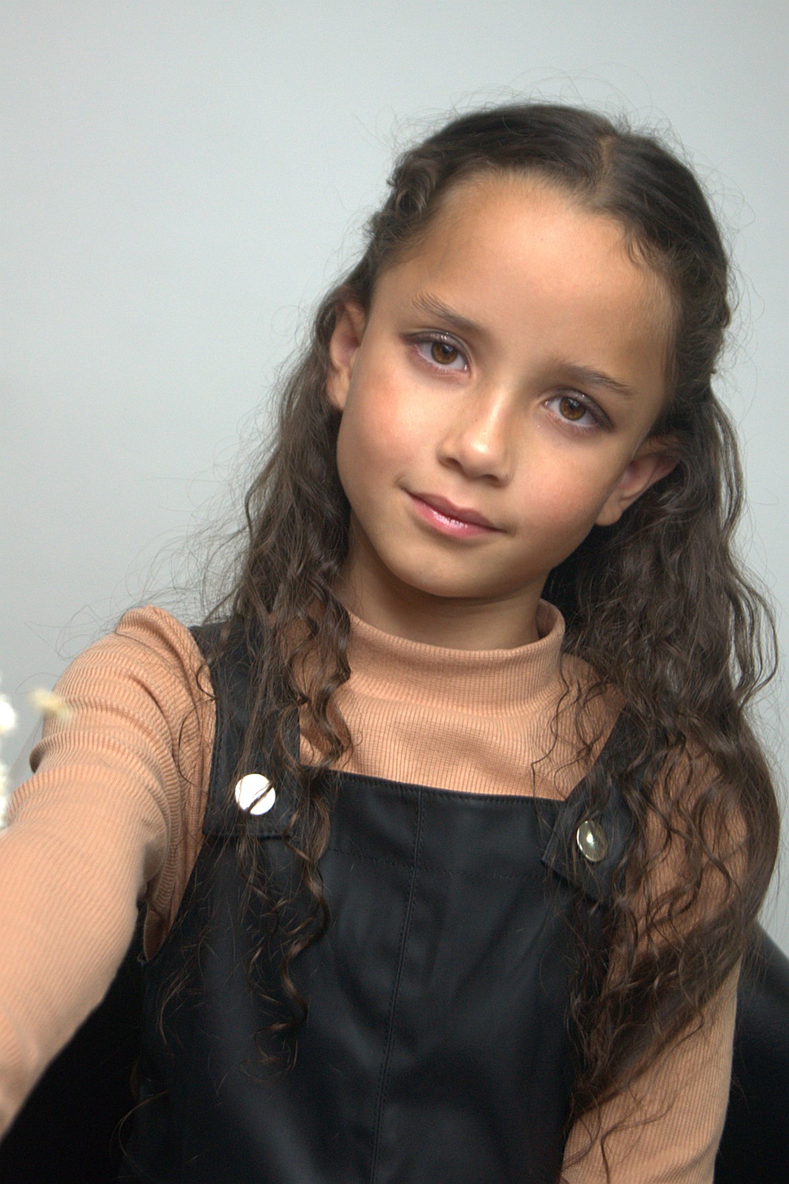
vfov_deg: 24.6
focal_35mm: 82
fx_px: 2712
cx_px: 394
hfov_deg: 16.6
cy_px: 592
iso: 400
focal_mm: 55
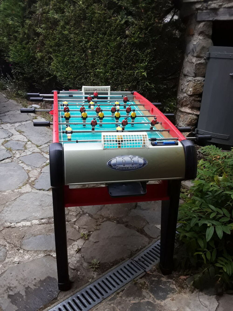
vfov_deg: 60.0
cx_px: 116
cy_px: 156
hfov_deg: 46.8
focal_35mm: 30
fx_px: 269
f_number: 1.9
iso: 40
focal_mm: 2.2
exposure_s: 1/226
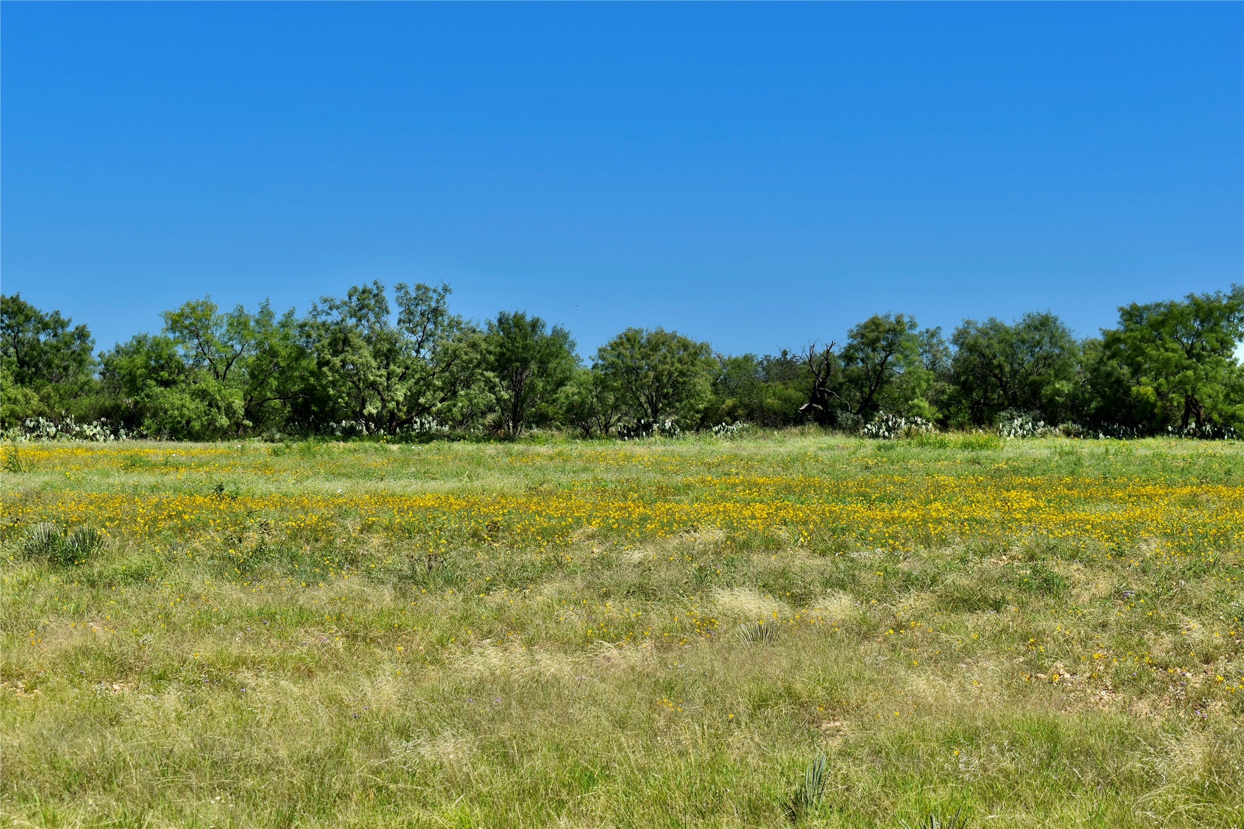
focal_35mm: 82
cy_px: 414
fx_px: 2851
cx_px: 622
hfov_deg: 24.6
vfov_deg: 16.6
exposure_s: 1/320
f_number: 9
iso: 100
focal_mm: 55
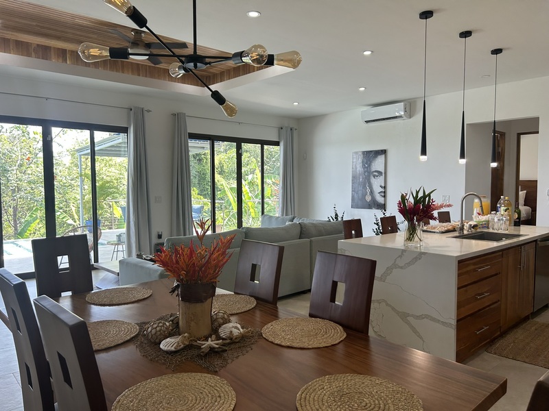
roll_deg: -0.2
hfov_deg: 67.3
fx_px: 412
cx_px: 274
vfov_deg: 53.1
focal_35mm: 26
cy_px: 206
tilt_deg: -3.0
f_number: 1.5
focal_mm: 5.7
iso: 64
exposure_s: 1/120
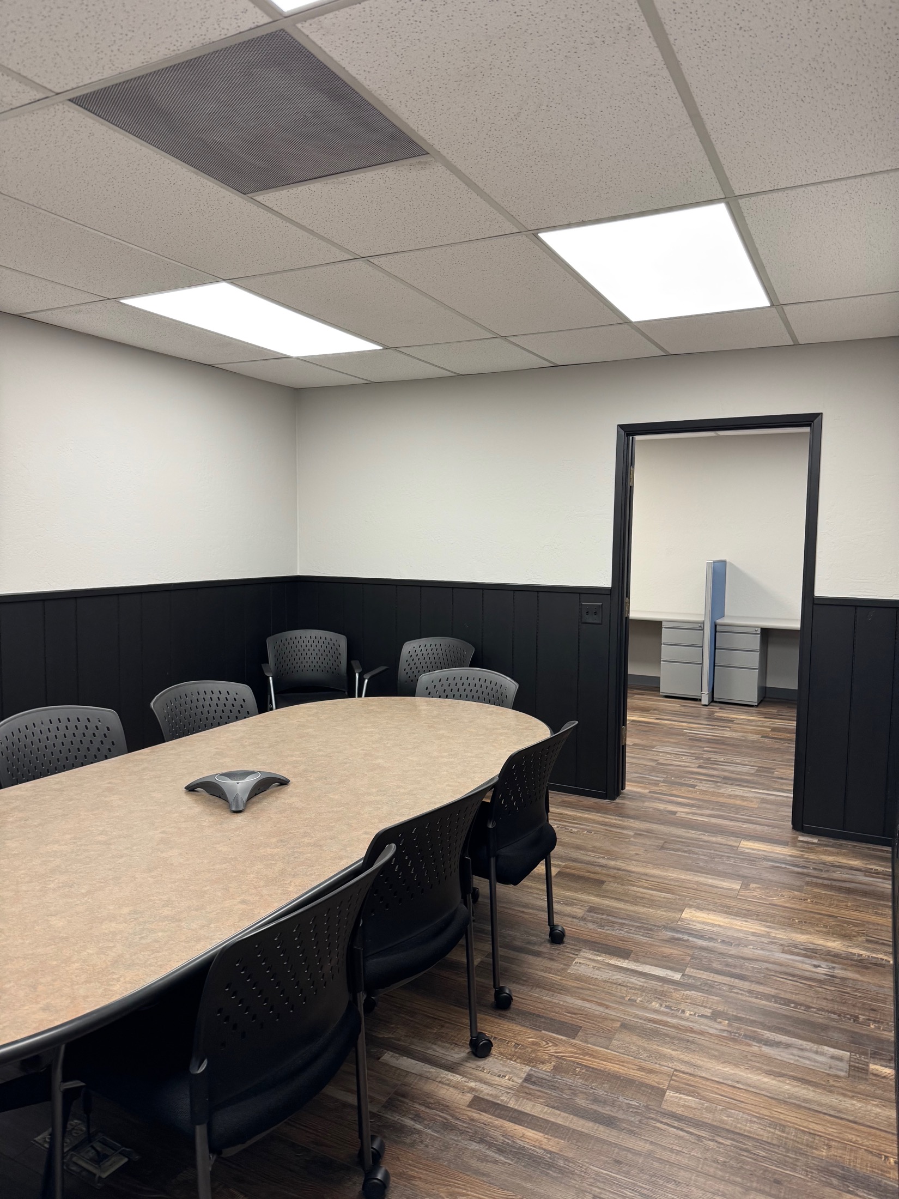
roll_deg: -2.8
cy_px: 600
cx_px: 450
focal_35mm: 24
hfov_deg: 56.8
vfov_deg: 71.6
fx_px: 831
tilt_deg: -2.3
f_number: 1.78
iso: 160
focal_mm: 6.76
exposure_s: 1/120
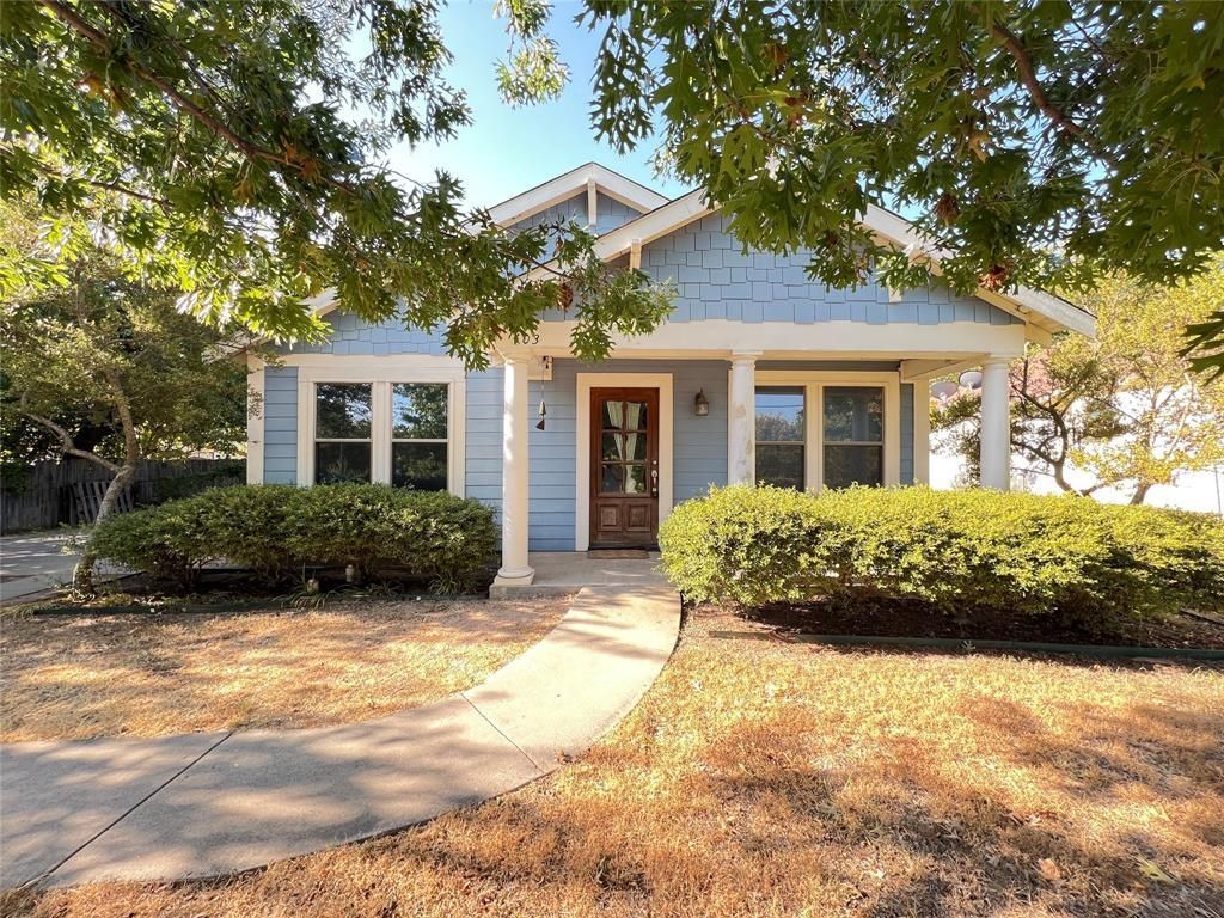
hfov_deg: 106.2
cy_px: 459
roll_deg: -0.8
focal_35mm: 13
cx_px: 612
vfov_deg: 89.9
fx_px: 460
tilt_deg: -0.9
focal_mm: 1.57
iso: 50
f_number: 1.8
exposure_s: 1/99
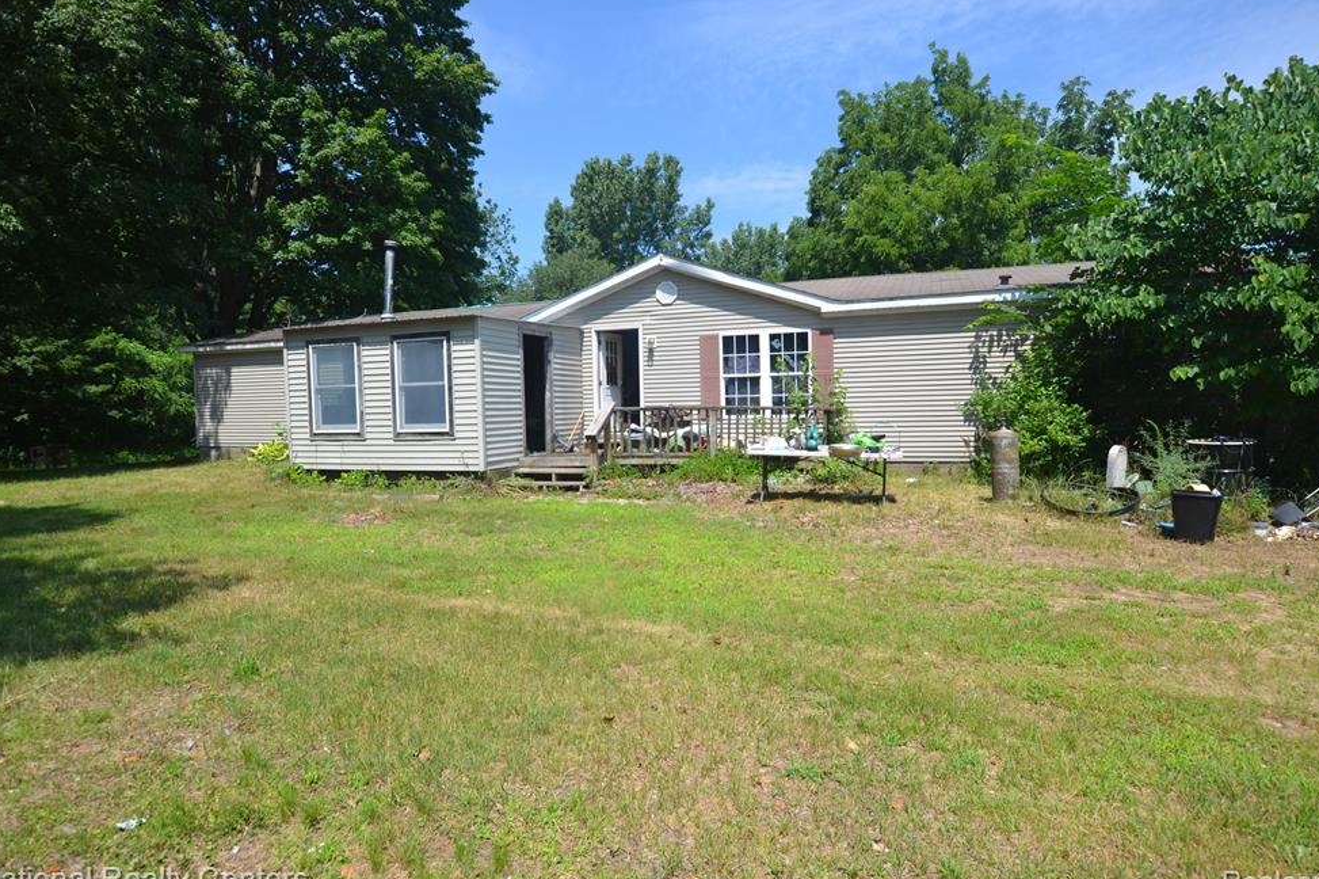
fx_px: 752
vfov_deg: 60.6
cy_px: 441
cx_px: 666
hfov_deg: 82.5
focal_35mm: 21
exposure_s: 1/200
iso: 100
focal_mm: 13
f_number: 7.1
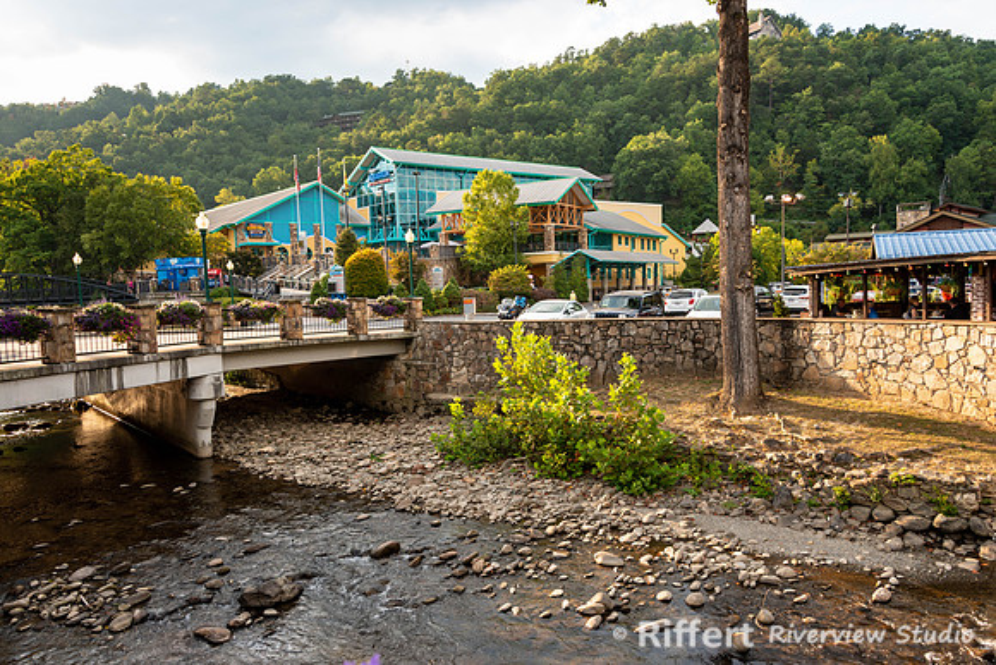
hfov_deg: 65.5
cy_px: 332
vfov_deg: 46.4
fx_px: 775
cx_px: 498
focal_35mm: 28
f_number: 5.6
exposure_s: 1/80
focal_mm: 28
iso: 100
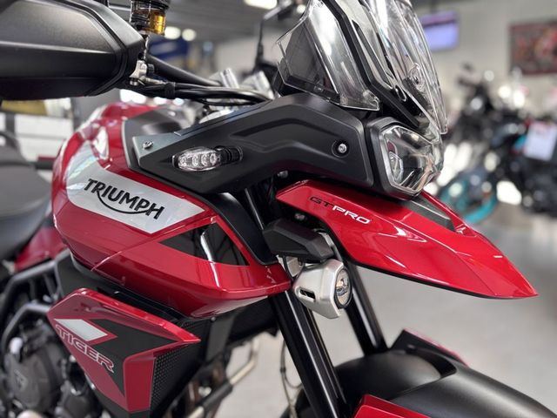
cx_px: 278
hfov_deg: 67.3
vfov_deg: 53.1
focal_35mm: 26
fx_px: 418
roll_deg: +1.5
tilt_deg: -13.6
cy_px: 209
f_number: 1.6
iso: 100
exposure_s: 1/50
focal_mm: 5.96
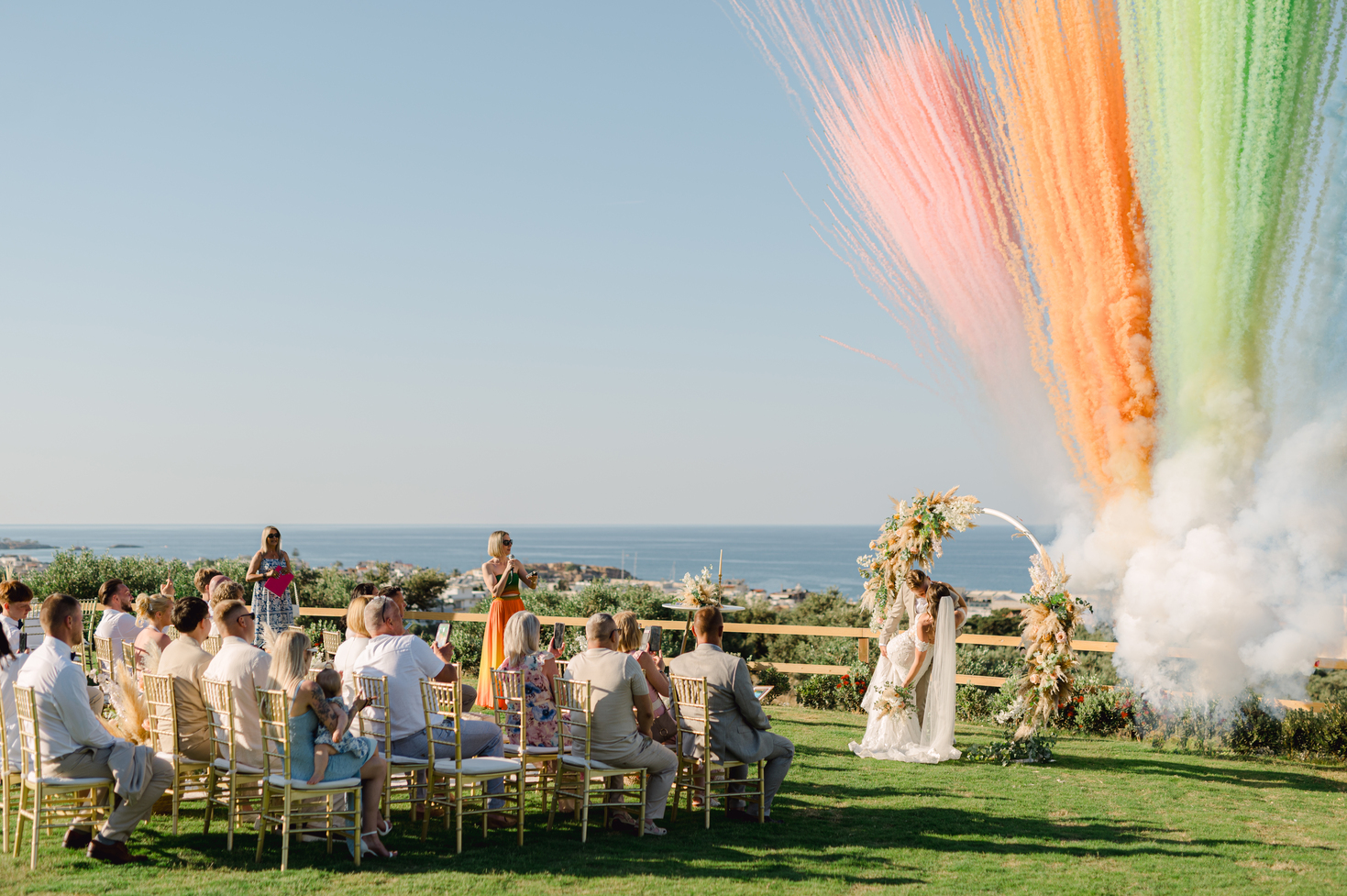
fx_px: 1869
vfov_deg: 27.0
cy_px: 448
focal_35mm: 50
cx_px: 674
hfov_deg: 39.6
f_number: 2.5
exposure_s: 1/3200
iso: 100
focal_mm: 50
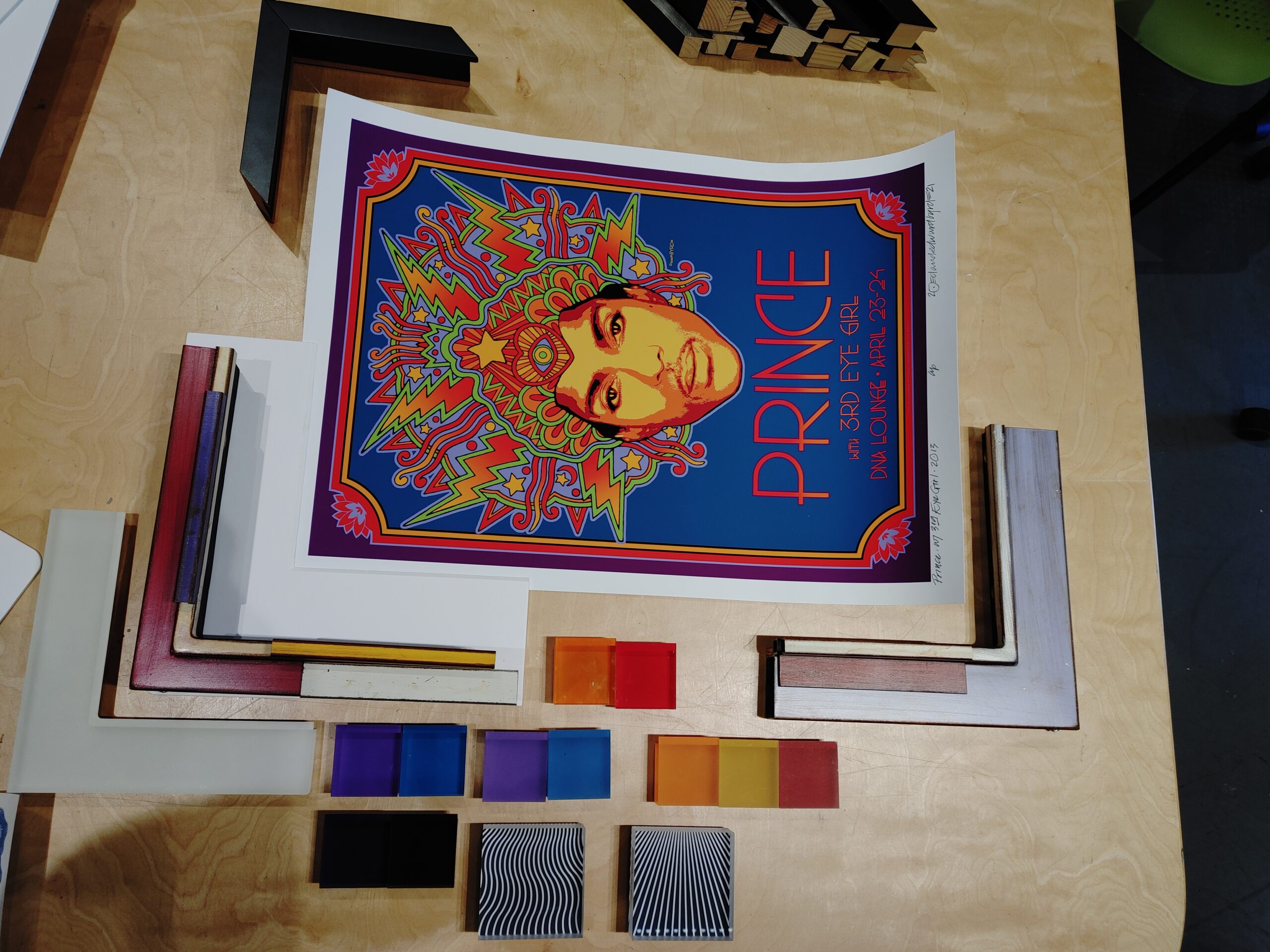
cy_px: 476
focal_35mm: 26
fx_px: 954
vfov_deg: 53.1
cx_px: 635
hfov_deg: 67.3
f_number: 1.8
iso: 50
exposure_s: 1/120
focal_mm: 5.58
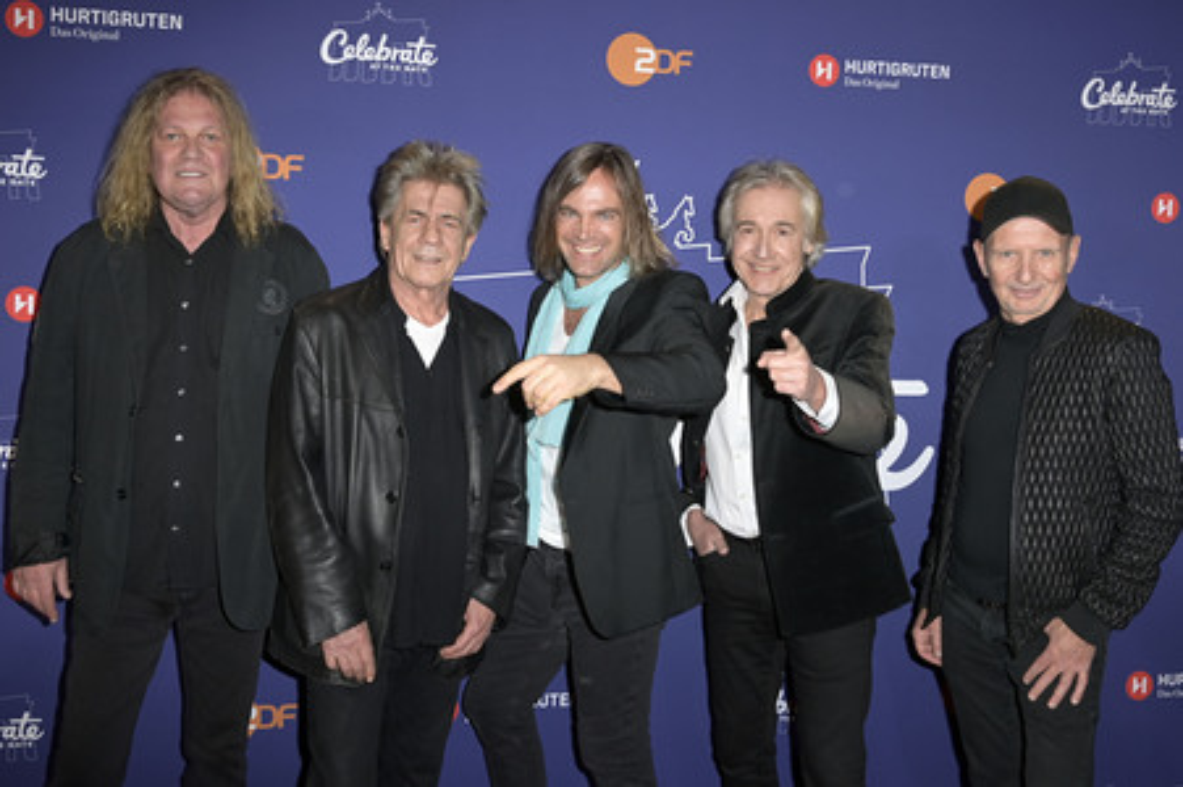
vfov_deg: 37.8
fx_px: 1149
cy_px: 394
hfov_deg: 54.5
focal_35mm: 35
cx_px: 592
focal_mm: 35
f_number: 5.6
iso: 500
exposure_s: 1/200
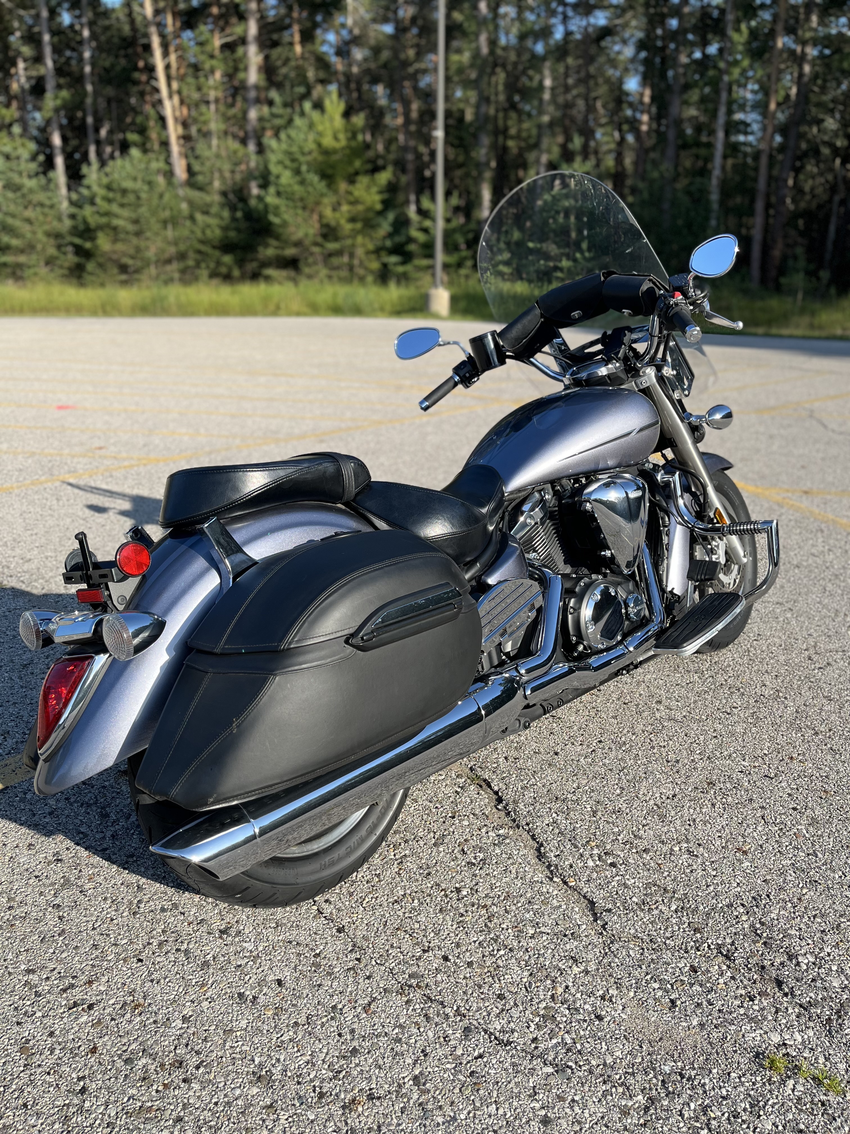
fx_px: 851
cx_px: 425
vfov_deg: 67.3
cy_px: 567
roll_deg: -1.1
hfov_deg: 53.1
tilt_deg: -18.6
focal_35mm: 26
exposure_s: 1/2137
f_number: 1.6
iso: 50
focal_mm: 5.1
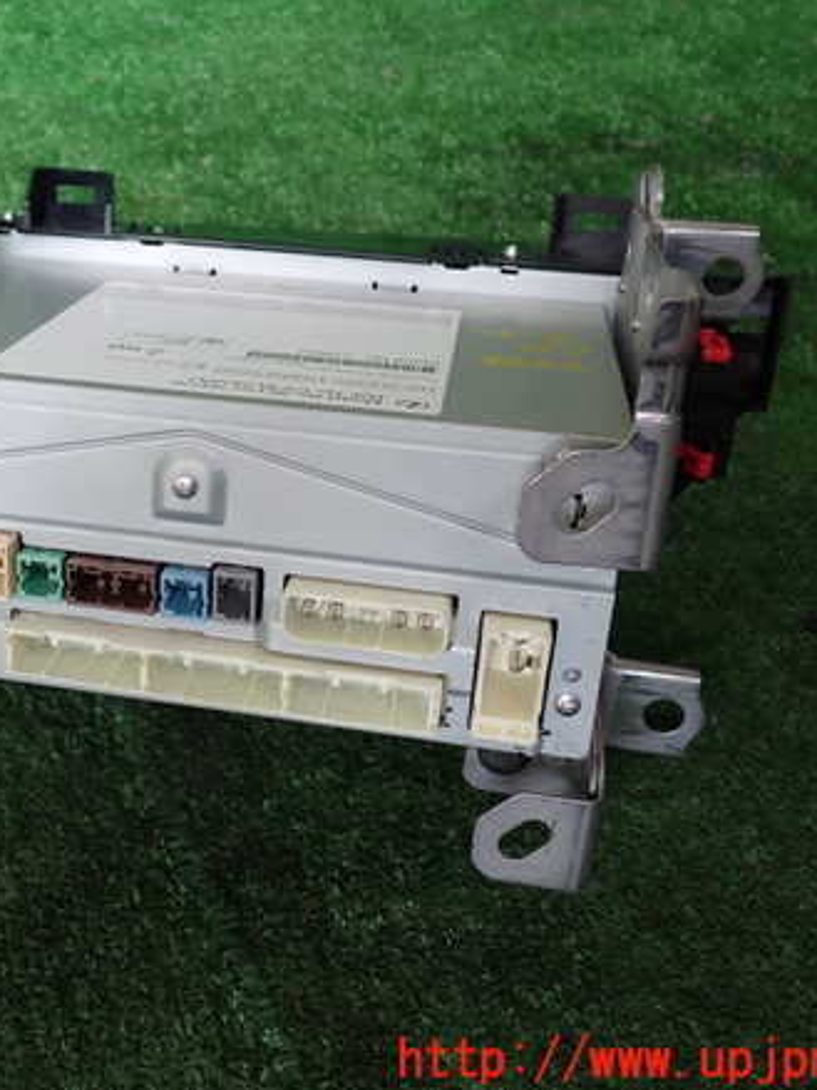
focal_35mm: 41
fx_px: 1291
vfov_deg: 45.8
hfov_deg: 34.4
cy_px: 534
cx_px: 214
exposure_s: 1/125
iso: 160
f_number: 2.3
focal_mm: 5.4
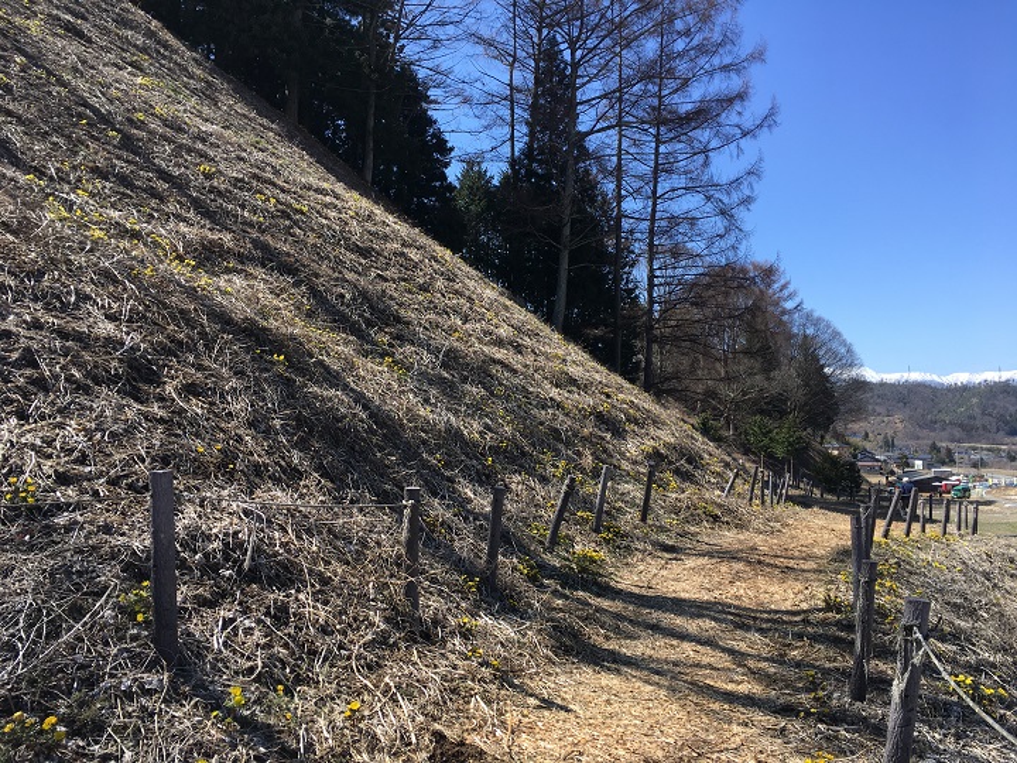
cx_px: 508
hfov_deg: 61.7
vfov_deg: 48.2
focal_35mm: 29
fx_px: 852
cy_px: 382
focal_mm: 4.15
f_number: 2.2
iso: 25
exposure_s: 1/836
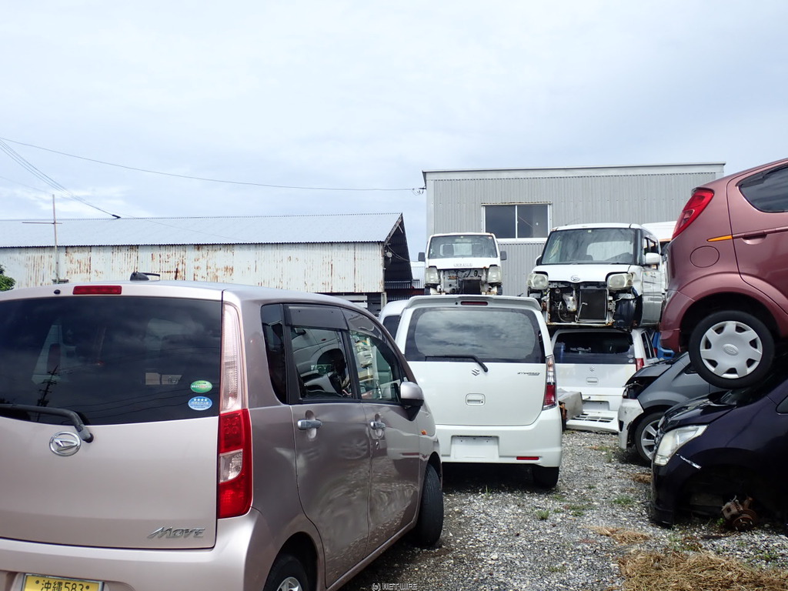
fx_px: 797
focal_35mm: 35
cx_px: 394
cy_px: 296
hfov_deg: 52.6
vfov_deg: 40.7
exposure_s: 1/160
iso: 100
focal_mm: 6.42
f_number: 10
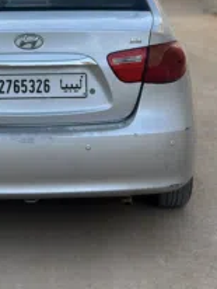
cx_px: 27
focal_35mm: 93
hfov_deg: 15.8
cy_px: 14
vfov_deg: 20.5
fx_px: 776
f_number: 1.78
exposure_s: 1/234
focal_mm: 6.86
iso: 80
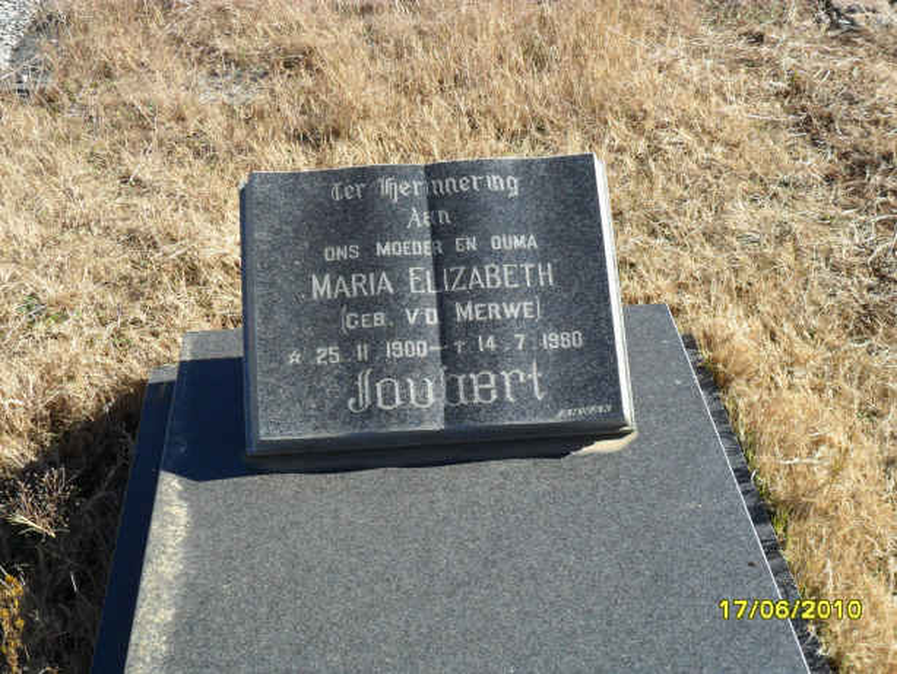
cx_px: 448
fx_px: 1348
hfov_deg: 36.8
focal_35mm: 52
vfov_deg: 28.1
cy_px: 337
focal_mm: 9.3
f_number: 5
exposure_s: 1/250
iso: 100
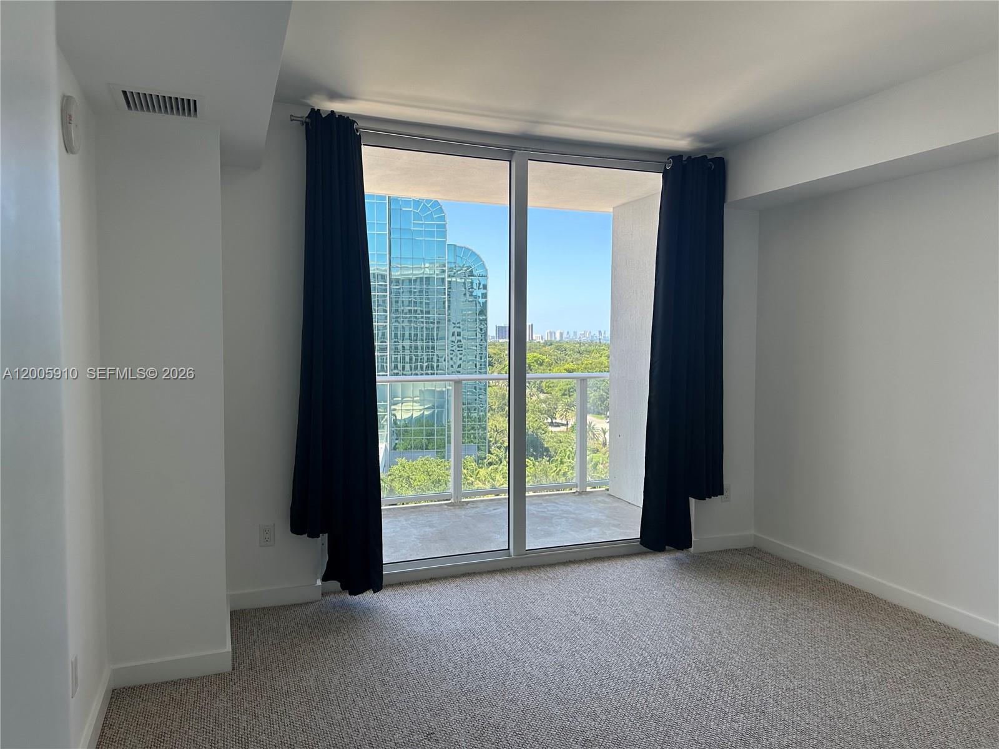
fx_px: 693
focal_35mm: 24
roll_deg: -0.2
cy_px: 374
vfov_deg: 56.8
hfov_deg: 71.6
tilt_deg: -2.6
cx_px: 500
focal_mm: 6.86
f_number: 1.78
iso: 80
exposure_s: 1/251
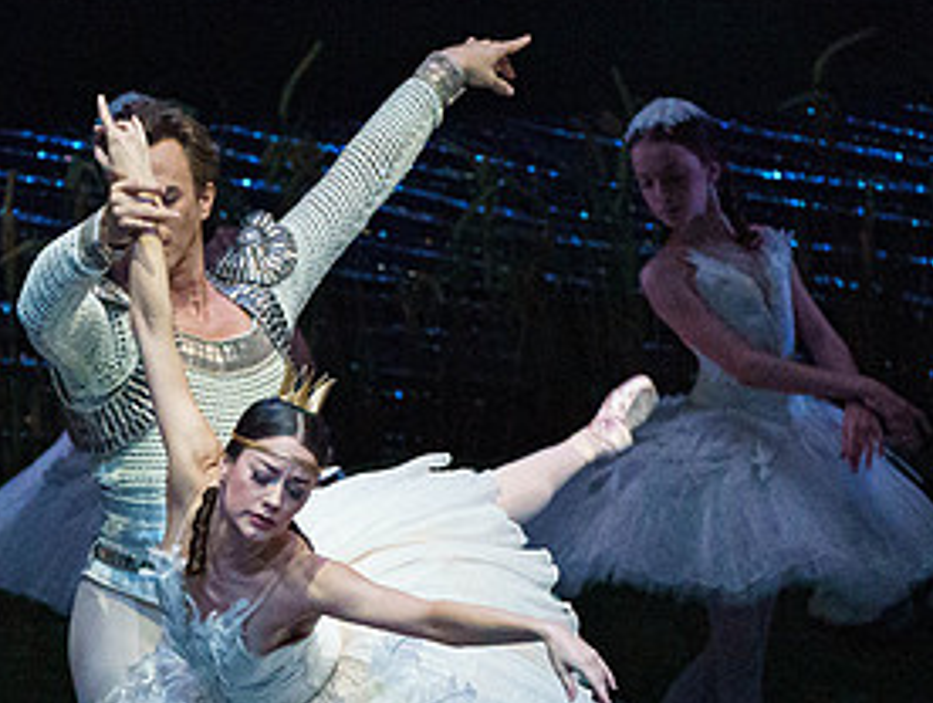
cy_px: 558
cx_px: 251
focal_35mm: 894
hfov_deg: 2.2
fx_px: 24138
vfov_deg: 1.7
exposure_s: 1/320
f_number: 5.6
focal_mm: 358
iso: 8000
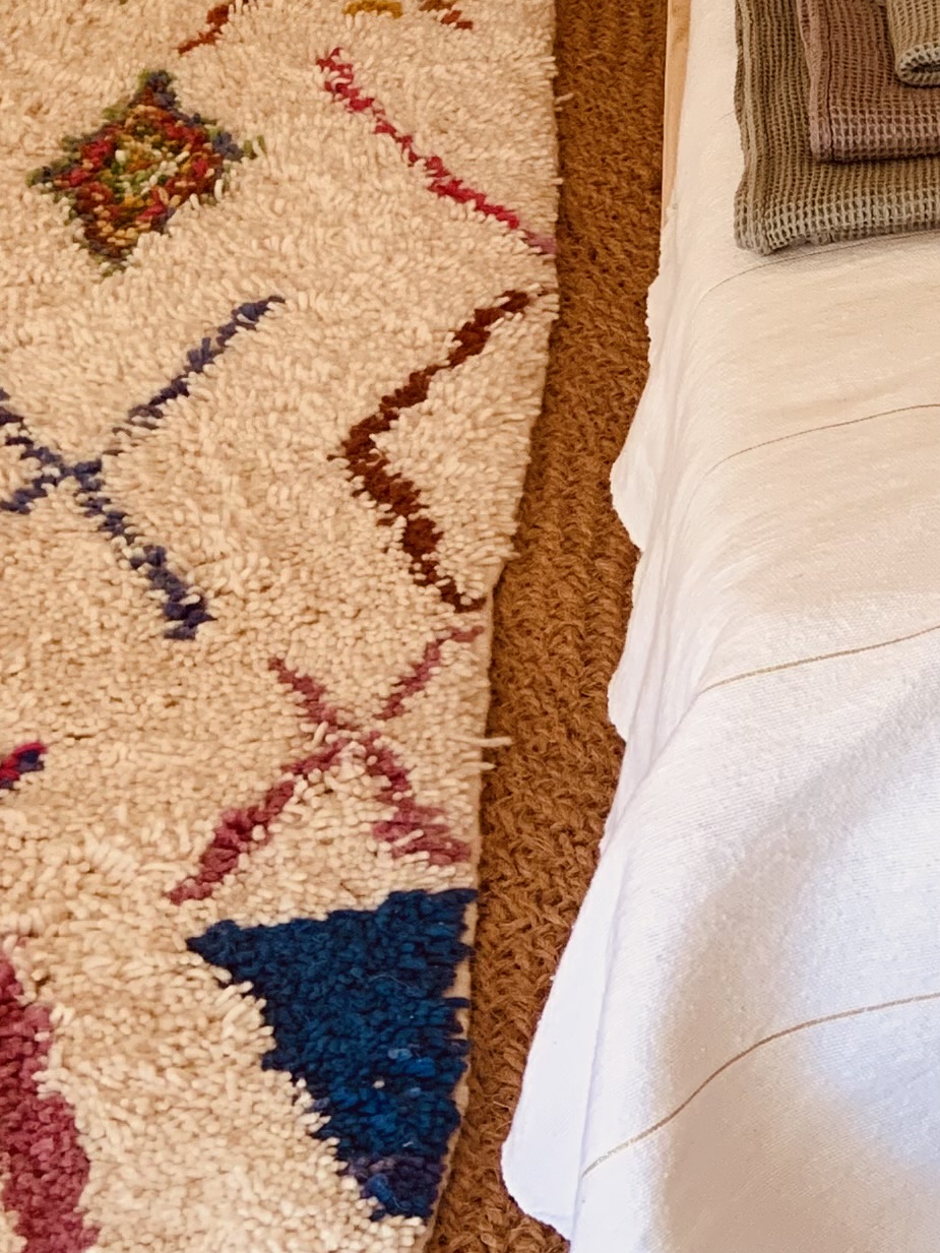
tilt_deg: -24.3
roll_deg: -0.2
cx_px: 1463
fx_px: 3077
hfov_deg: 15.8
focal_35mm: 85
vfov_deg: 22.2
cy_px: 26
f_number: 1.8
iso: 100
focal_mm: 4.25
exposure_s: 1/109
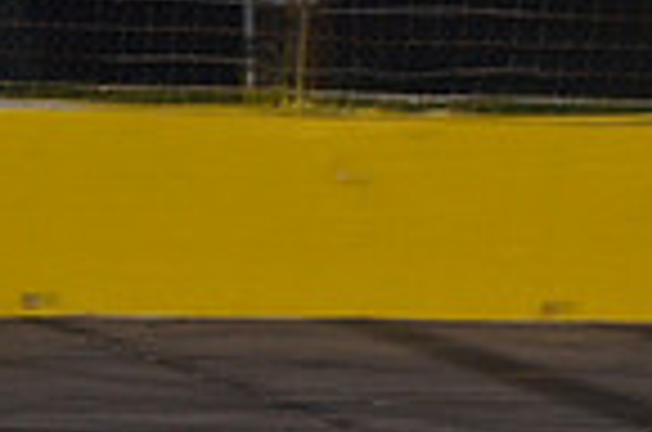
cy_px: 756
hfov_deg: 6.8
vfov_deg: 4.5
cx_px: 598
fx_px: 5439
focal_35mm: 301
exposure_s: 1/200
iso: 1000
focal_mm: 50
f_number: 5
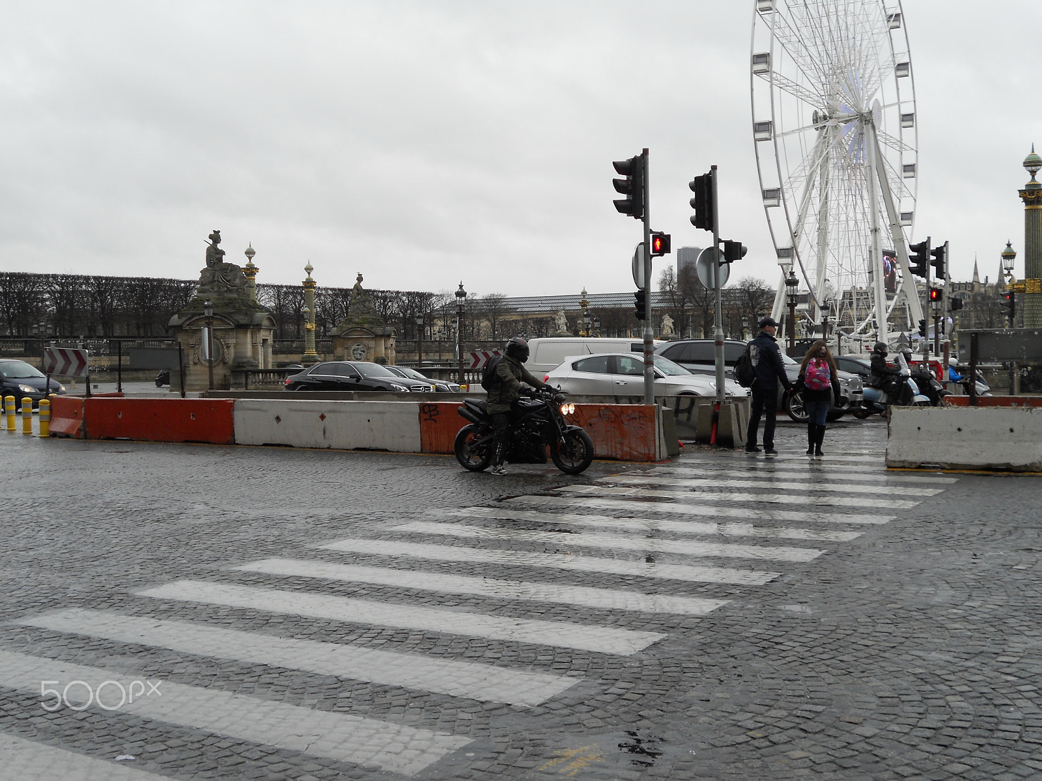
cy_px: 390
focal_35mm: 46
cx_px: 521
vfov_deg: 31.5
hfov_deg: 41.2
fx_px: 1385
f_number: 4.3
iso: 80
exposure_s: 1/200
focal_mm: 8.2
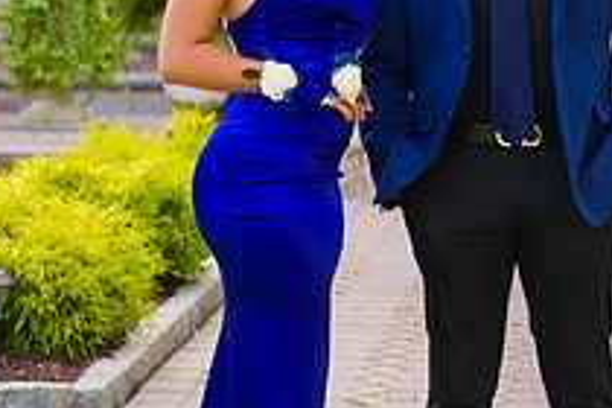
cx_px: 761
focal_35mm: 160
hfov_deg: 12.5
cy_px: 138
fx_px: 2720
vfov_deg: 8.6
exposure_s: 1/250
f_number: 3.2
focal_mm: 58
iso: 200
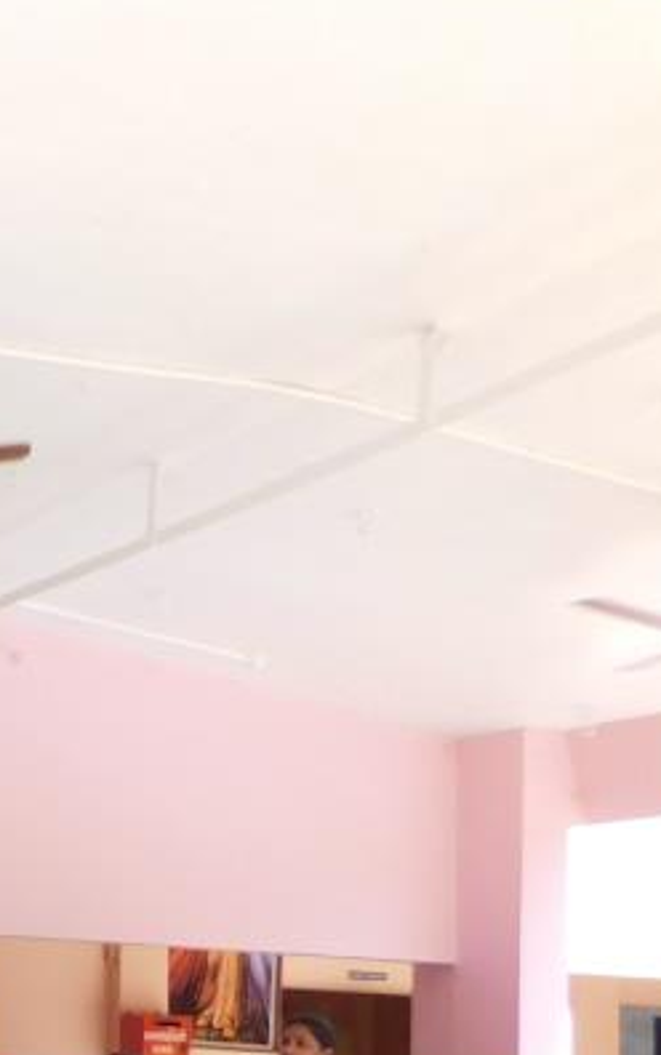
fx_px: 1813
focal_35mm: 63
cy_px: 956
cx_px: -666
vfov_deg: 30.9
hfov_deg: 16.0
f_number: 3
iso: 125
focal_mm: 4
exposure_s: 1/320
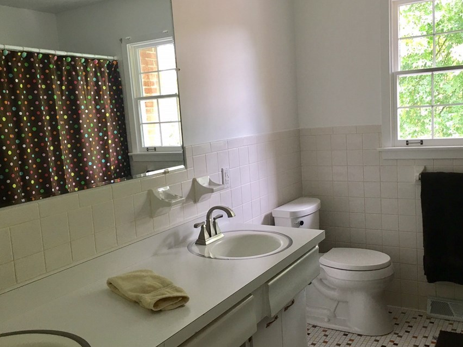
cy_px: 183
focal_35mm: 35
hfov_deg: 52.6
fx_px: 468
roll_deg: +3.4
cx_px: 244
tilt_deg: -7.5
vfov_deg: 40.7
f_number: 2.2
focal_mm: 4.15
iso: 32
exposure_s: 1/15
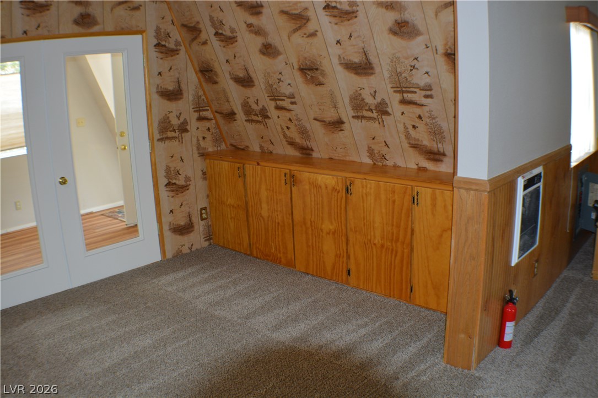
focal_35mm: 45
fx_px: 747
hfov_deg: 43.6
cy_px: 199
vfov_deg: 29.9
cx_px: 299
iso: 720
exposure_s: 1/60
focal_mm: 30
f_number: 4.5
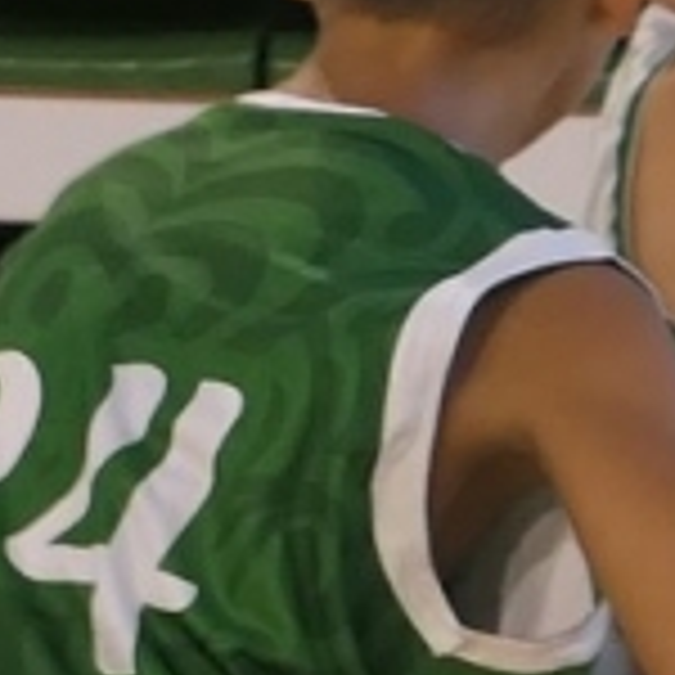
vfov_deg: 2.4
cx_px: -459
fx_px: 16215
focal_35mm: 735
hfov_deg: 2.4
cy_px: -144
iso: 500
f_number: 2.8
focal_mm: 26.4
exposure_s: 1/125
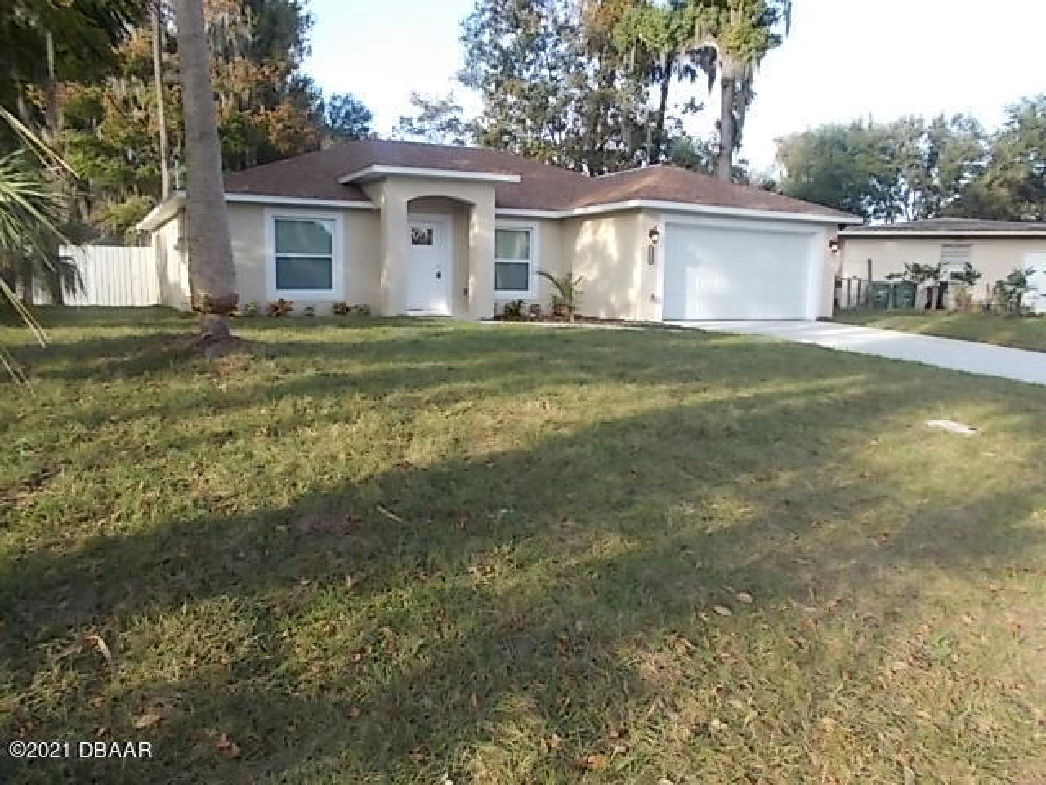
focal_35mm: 26
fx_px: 786
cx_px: 523
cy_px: 392
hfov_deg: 67.3
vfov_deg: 53.1
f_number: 3.2
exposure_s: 1/200
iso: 80
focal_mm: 4.6
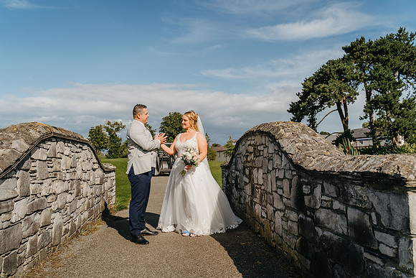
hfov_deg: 65.5
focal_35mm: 28
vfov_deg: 46.4
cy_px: 139
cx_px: 208
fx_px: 324
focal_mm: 28
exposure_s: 1/1000
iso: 50
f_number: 4.5
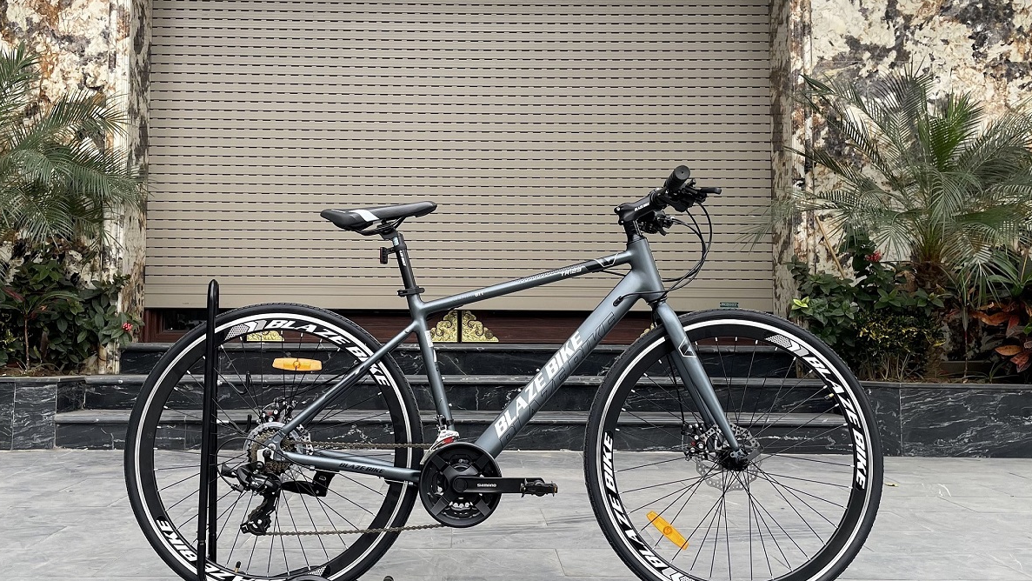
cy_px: 224
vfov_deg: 37.6
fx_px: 848
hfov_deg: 62.6
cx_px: 511
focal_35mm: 31
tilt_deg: +5.2
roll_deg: -0.4
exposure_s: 1/201
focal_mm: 4.2
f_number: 1.6
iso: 40
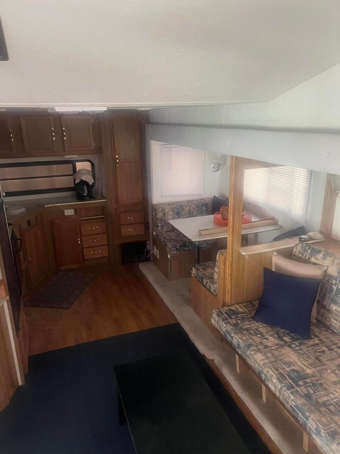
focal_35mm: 26
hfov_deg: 53.1
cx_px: 170
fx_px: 340
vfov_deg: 67.3
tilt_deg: -18.4
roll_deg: +1.2
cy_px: 227
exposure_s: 1/52
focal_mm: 5.1
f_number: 1.6
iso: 500
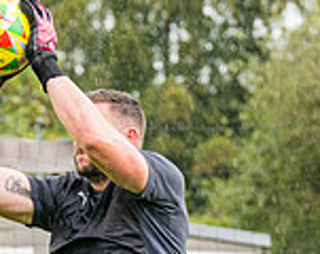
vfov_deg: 3.6
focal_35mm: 427
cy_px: 507
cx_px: -10
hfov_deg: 4.5
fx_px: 4034
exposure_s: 1/400
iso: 200
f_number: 2.8
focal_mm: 79
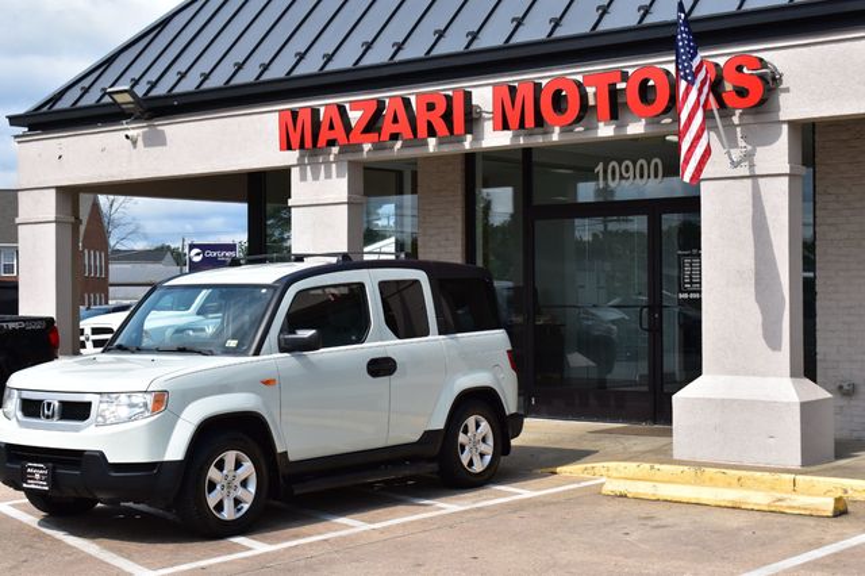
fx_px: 1441
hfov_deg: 33.4
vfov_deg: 22.6
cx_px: 432
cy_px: 288
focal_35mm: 60
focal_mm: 40
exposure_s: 1/500
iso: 360
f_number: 11
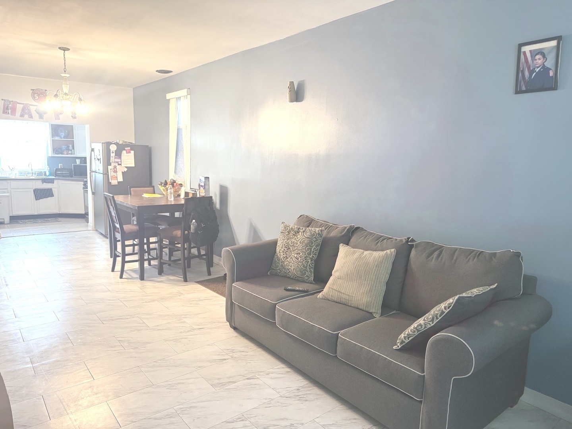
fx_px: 397
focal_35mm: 24
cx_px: 286
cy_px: 214
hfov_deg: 71.6
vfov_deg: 56.8
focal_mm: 6.76
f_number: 1.78
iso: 200
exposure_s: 1/60
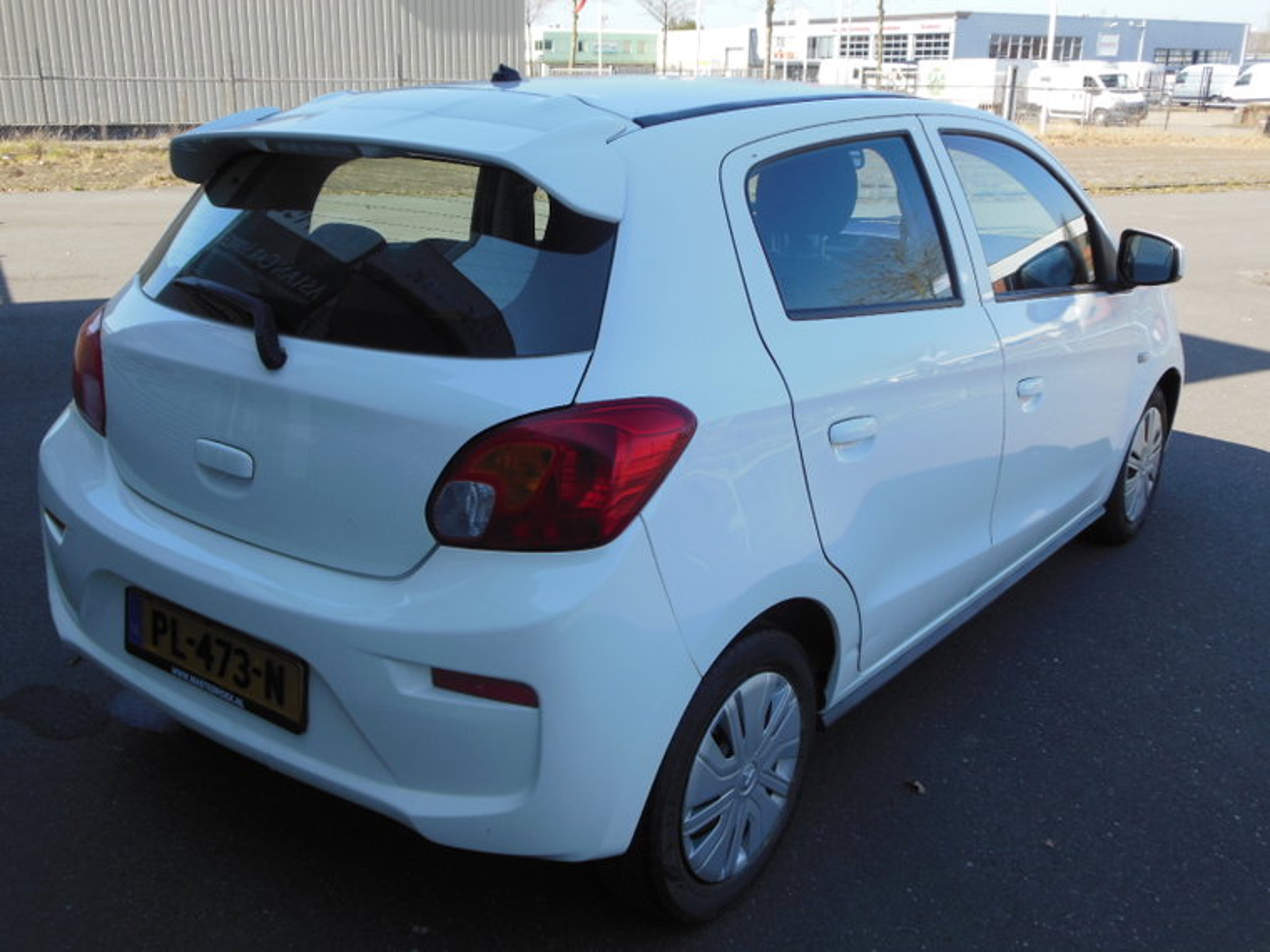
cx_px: 635
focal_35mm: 33
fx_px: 1211
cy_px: 476
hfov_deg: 55.4
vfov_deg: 42.9
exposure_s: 1/500
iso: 125
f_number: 3.5
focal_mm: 6
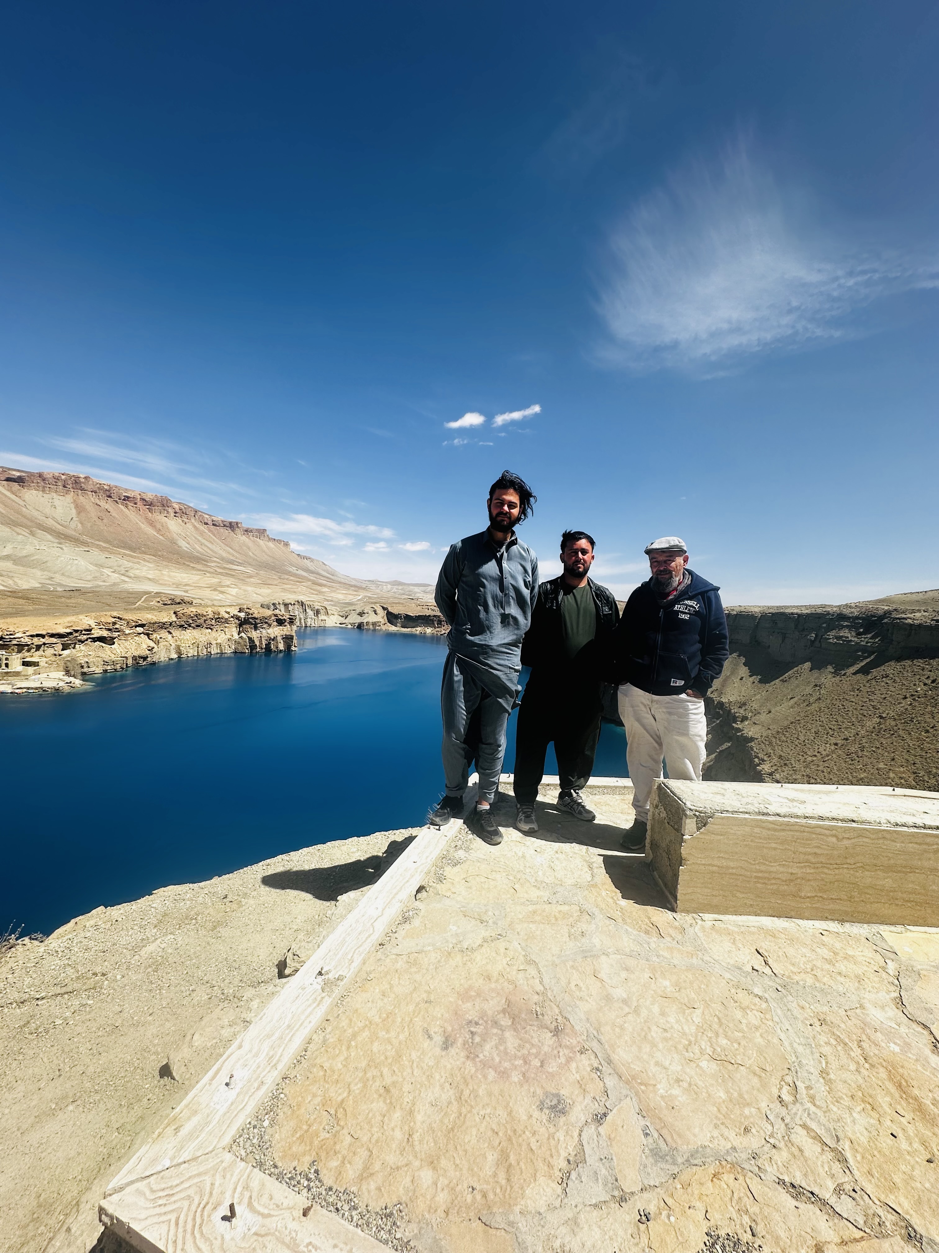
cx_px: 470
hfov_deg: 85.7
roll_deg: -5.9
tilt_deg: -1.8
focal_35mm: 14
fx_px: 506
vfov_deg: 102.1
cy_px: 626
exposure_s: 1/2257
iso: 40
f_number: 2.2
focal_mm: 2.22
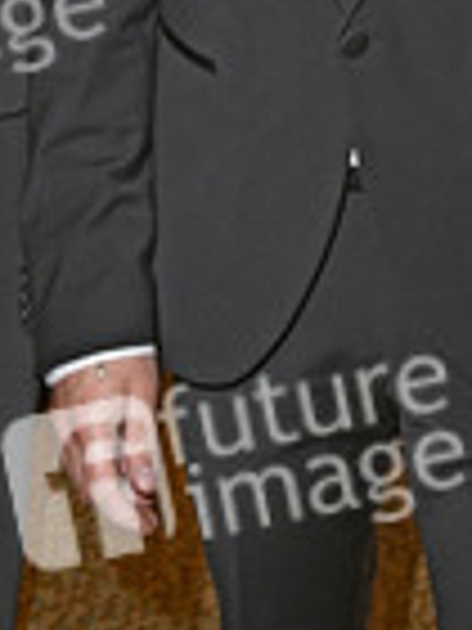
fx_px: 1745
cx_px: 364
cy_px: -212
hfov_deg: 15.3
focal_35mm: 96
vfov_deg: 18.8
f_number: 4
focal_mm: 35
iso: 1600
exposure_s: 1/100
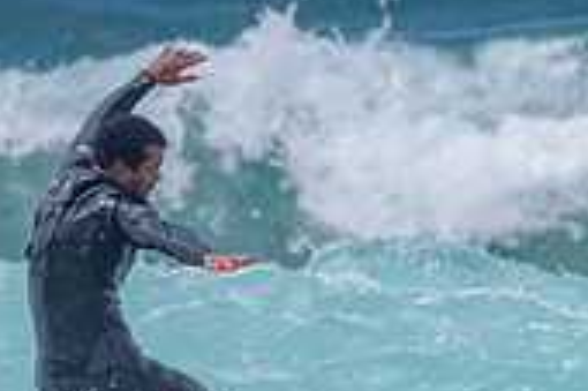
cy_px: 470
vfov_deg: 0.7
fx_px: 34217
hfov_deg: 1.0
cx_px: 210
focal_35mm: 2097
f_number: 5.6
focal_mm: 500
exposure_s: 1/2000
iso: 100
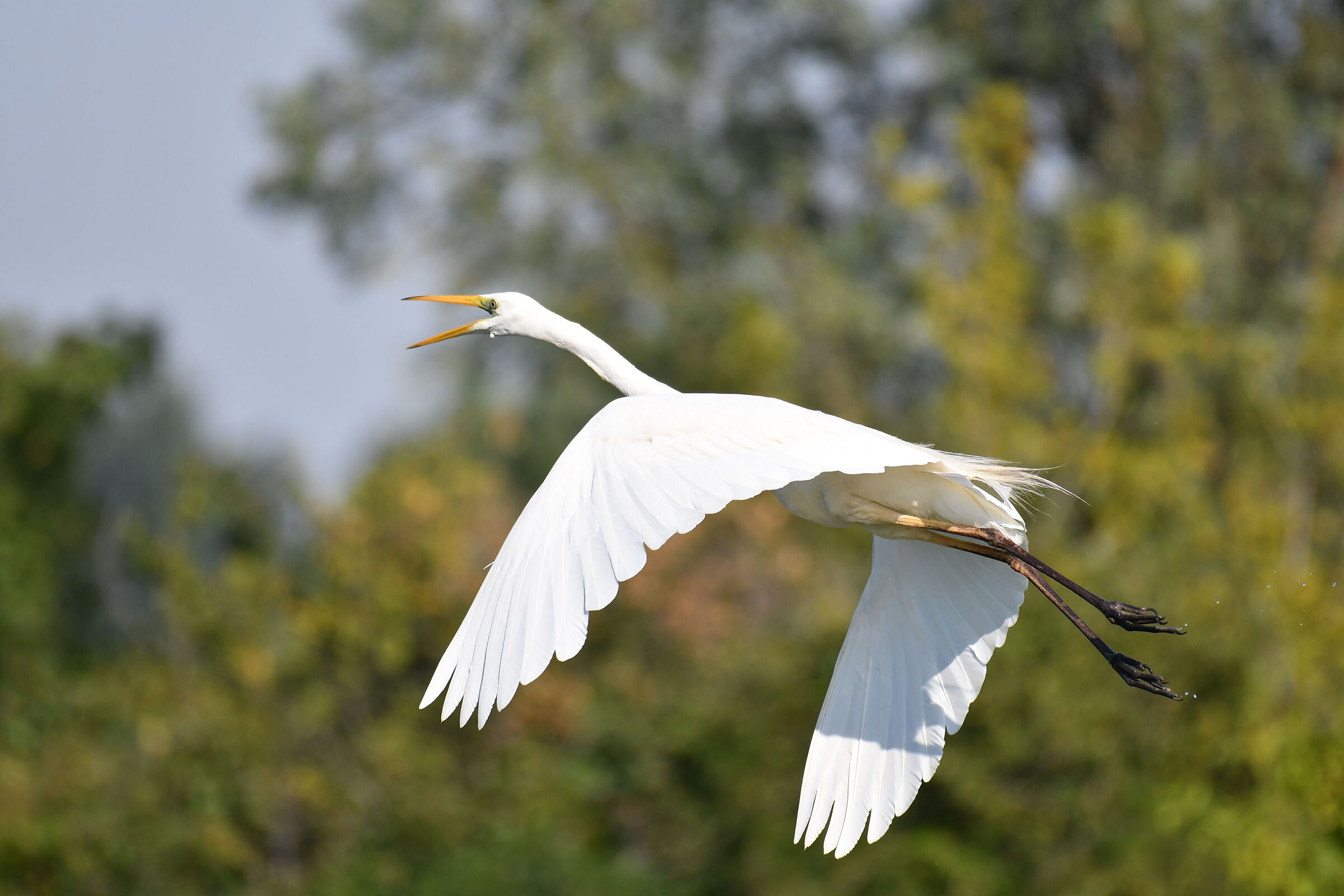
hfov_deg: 2.7
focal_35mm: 750
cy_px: 448
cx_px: 672
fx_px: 27998
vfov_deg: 1.8
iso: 560
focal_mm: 500
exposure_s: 1/3200
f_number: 5.6
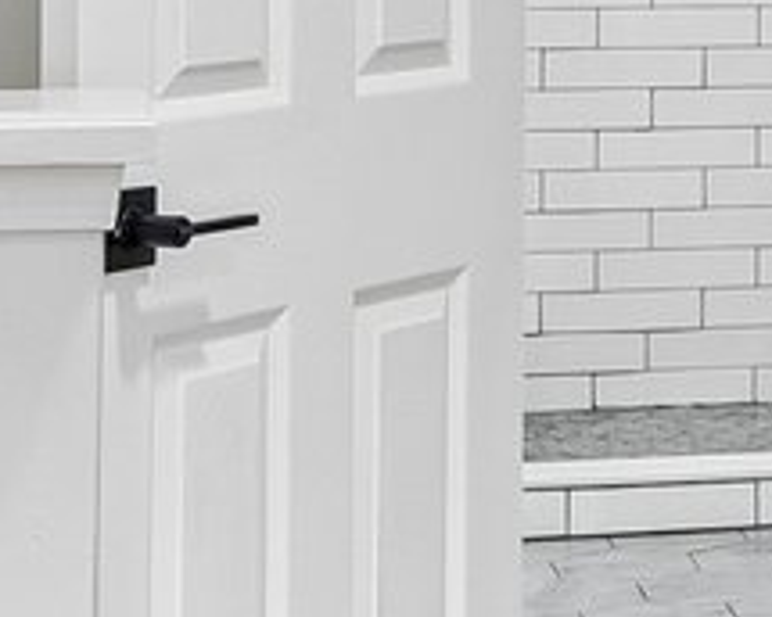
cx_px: 1088
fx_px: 3267
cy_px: -203
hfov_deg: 12.9
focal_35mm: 143
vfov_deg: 10.5
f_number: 8
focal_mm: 16
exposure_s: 1/25
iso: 400
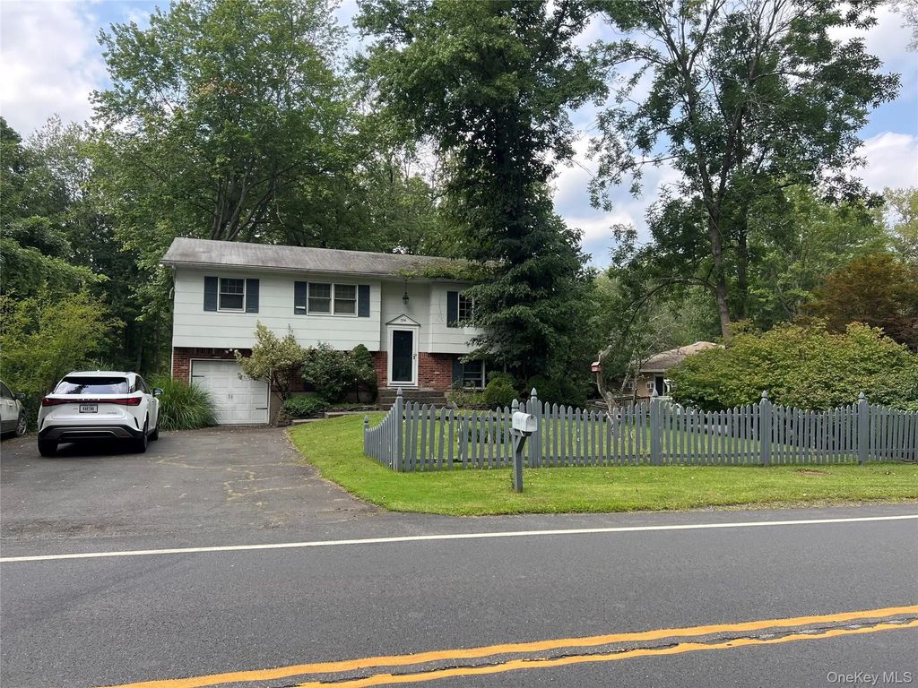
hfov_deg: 67.3
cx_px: 459
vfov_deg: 53.1
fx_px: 690
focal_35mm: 26
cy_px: 344
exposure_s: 1/827
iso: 50
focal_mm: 5.7
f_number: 1.5
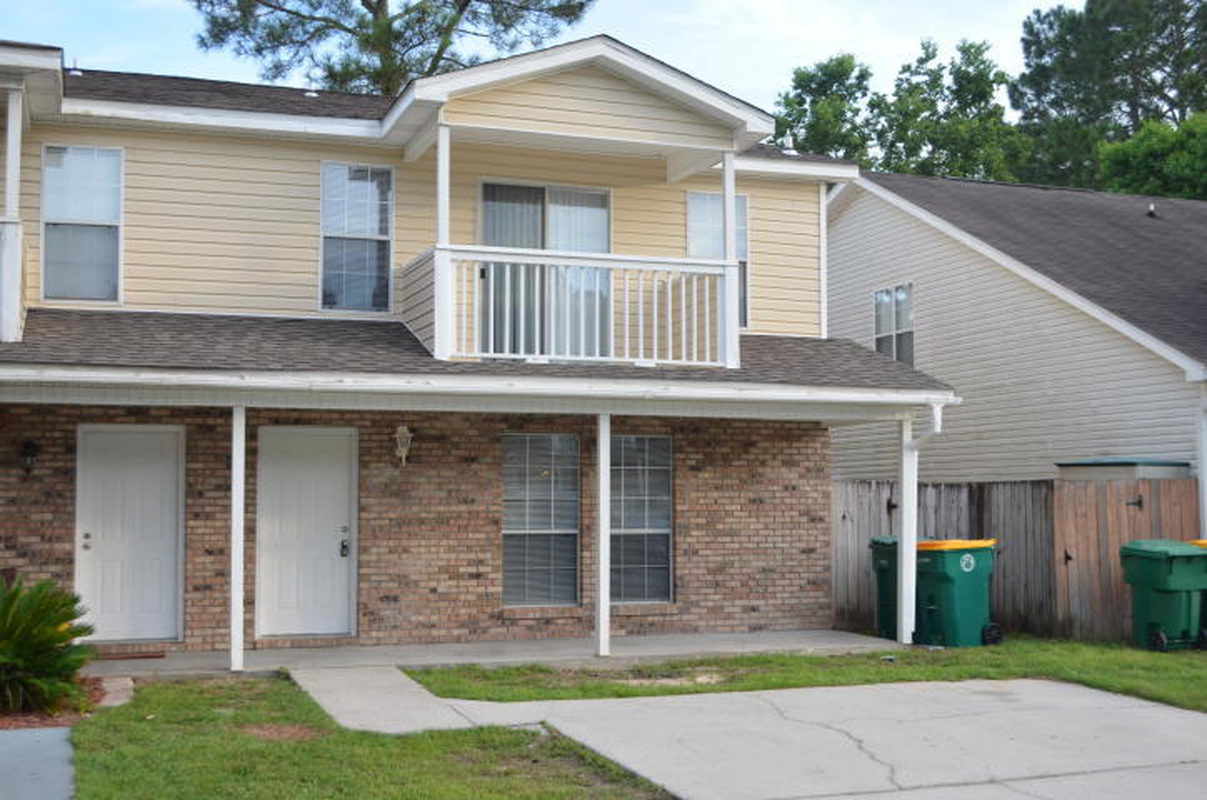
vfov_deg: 30.7
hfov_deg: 45.0
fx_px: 1456
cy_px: 400
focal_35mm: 44
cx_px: 604
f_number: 5.6
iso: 220
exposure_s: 1/125
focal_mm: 29
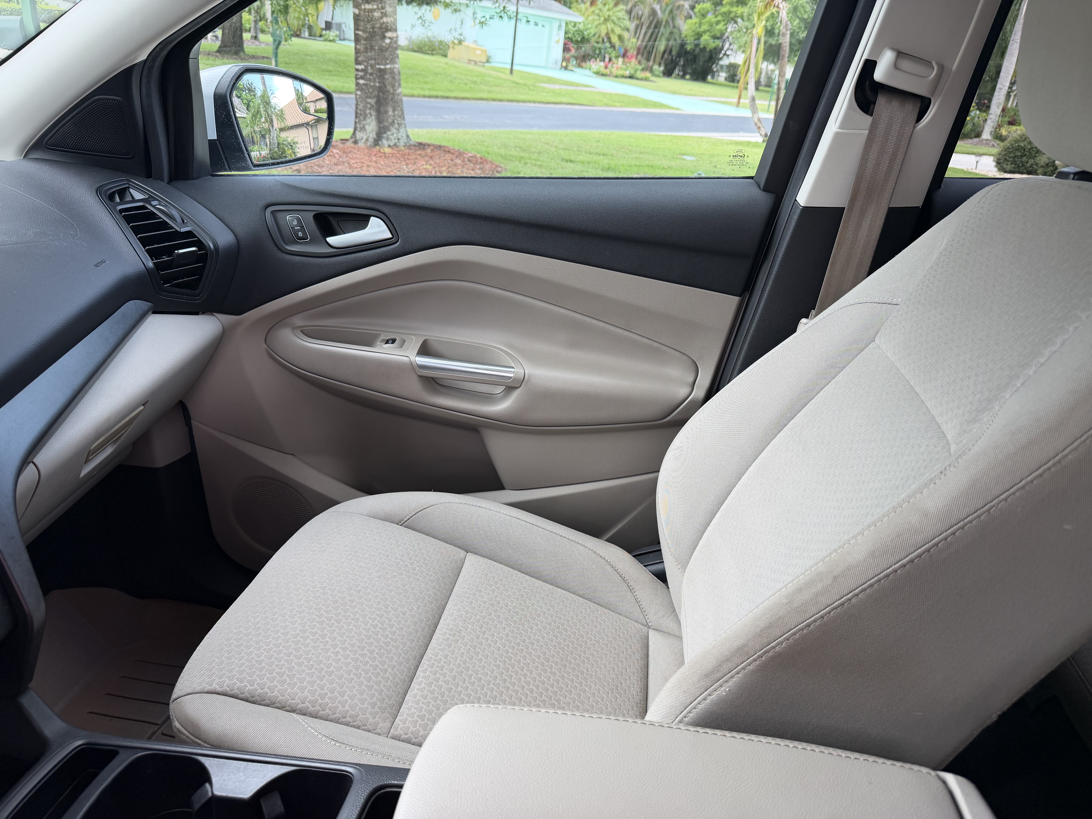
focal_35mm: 24
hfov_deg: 71.6
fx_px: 757
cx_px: 546
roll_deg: -7.0
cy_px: 410
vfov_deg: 56.8
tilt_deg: -25.5
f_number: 1.78
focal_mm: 6.76
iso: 100
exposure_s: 1/192
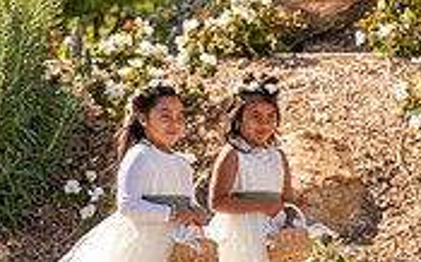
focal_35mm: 539
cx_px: 826
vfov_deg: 2.4
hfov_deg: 3.9
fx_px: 6178
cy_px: 265
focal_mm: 130
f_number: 4.5
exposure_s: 1/1600
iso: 200
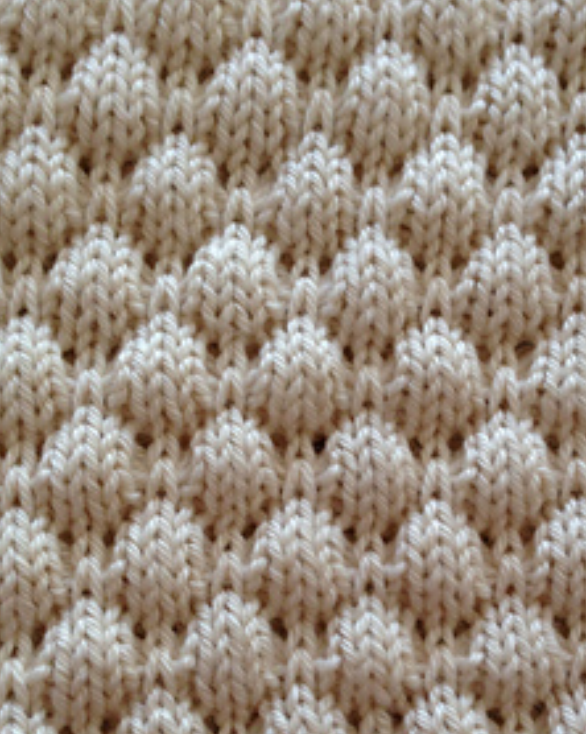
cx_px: 392
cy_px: 478
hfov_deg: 26.1
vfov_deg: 32.3
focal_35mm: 58
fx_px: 1259
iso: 80
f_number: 2.4
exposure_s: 1/20
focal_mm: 4.12
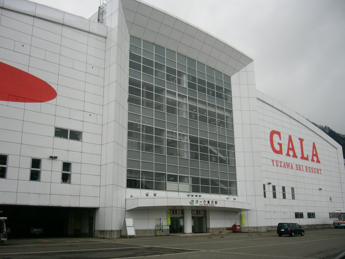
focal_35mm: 35
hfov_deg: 52.6
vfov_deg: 40.7
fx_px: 349
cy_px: 130
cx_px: 172
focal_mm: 5.8
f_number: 2.8
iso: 50
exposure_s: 1/320
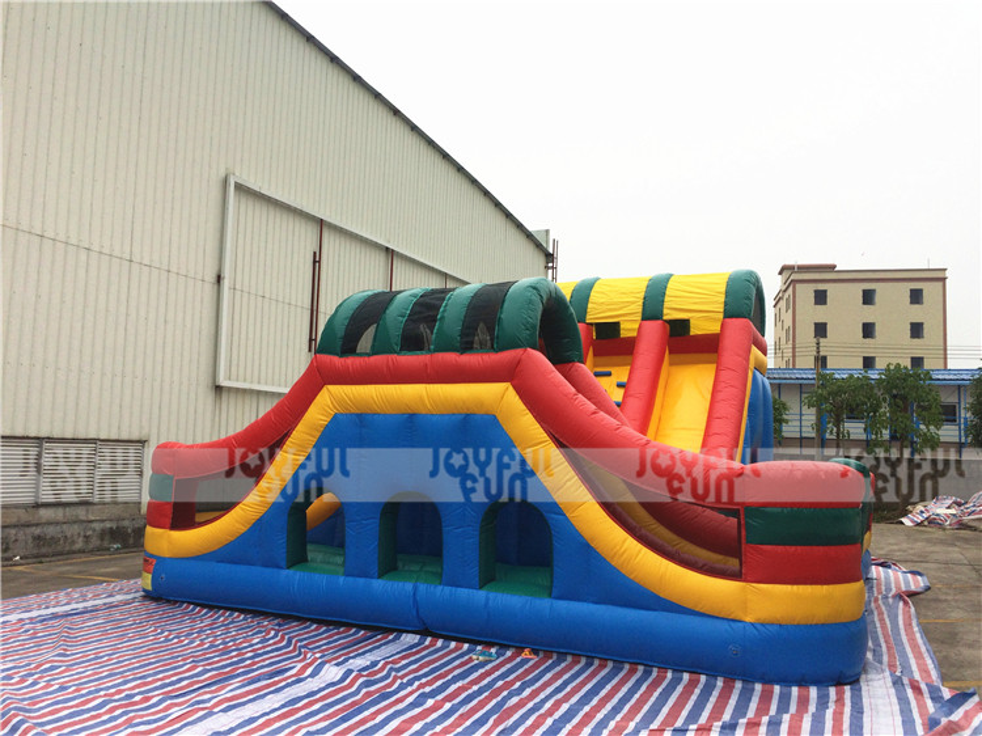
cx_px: 491
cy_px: 368
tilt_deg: +4.2
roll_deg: -1.4
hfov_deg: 61.7
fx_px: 822
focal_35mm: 29
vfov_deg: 48.2
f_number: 2.2
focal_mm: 4.15
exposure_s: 1/3425
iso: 32
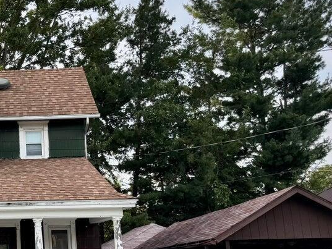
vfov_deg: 23.9
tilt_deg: +11.2
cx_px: -57
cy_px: 162
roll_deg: +0.1
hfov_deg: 28.0
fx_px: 585
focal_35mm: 61
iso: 80
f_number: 1.78
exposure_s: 1/685
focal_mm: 6.76
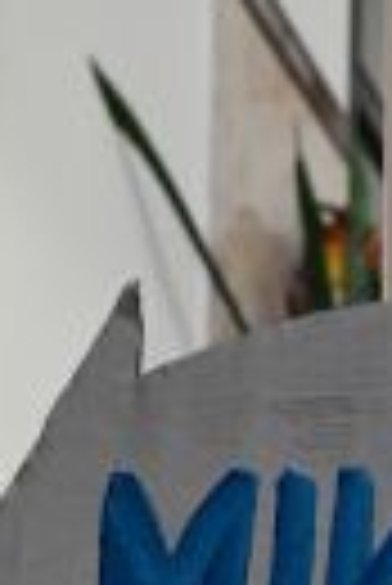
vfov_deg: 11.2
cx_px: 714
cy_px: 1188
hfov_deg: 8.0
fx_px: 2704
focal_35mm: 166
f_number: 7.1
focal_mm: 36
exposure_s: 1/200
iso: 1600
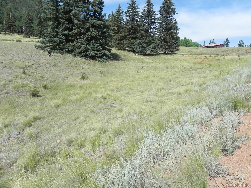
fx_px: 189
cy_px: 94
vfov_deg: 53.1
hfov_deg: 67.3
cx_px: 126
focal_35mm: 26
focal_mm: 4.6
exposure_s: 1/488
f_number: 7.1
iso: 160
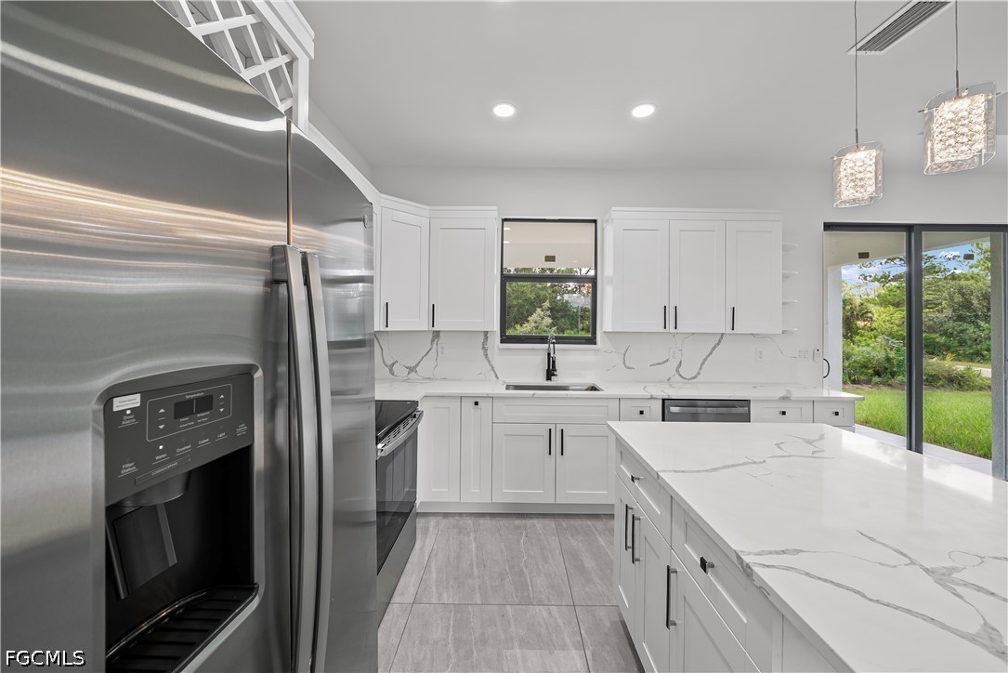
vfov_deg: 85.5
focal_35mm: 13
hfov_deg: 108.3
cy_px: 336
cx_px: 504
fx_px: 364
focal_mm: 13
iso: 200
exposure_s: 1/3
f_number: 9
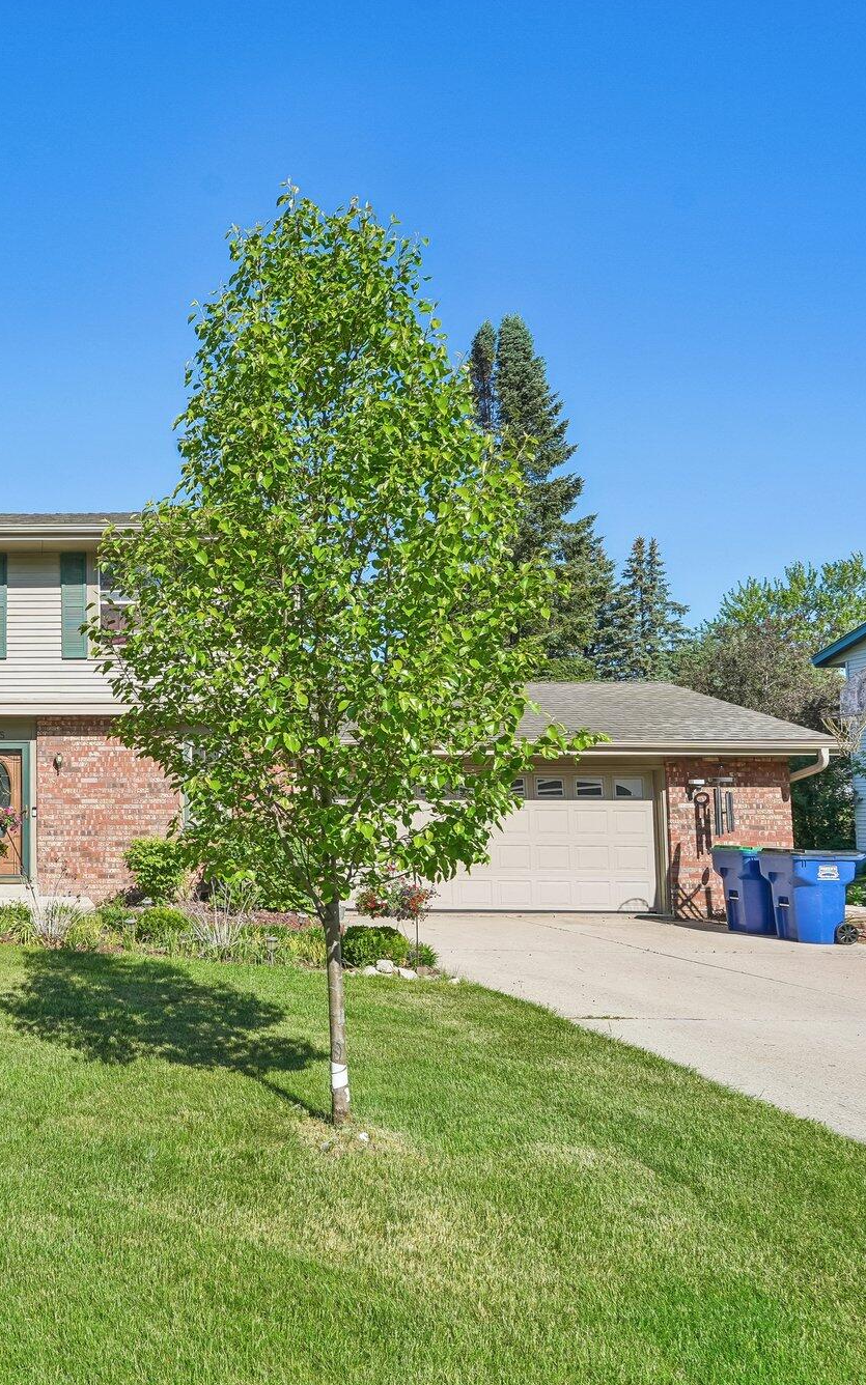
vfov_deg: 72.5
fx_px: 944
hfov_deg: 42.8
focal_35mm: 25
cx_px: 10
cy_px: 683
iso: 100
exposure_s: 1/250
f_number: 8
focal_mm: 16
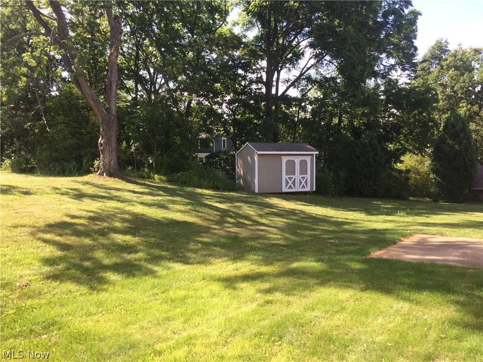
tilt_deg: -0.9
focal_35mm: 29
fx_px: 405
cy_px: 181
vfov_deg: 48.2
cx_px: 242
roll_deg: +1.3
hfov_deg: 61.7
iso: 32
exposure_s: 1/483
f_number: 2.2
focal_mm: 4.15
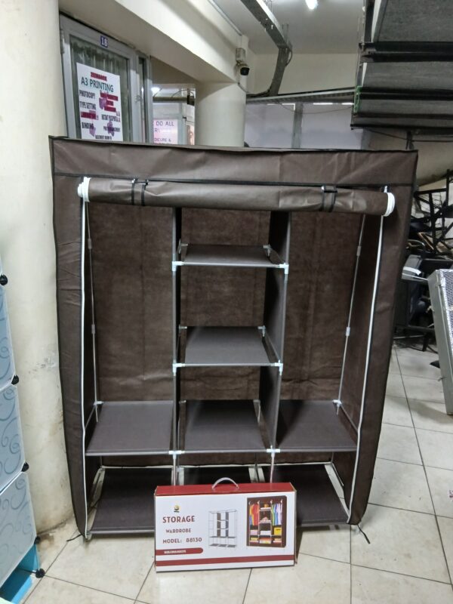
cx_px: 226
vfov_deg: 67.3
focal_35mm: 26
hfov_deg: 53.1
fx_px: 454
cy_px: 302
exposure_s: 1/25
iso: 400
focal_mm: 3.98
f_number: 1.8
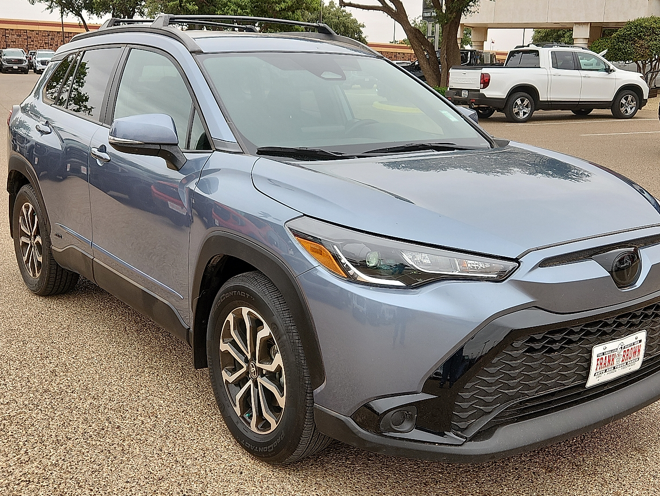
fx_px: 496
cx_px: 352
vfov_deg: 53.1
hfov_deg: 67.2
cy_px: 257
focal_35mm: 26
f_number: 1.8
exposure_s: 1/625
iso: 50
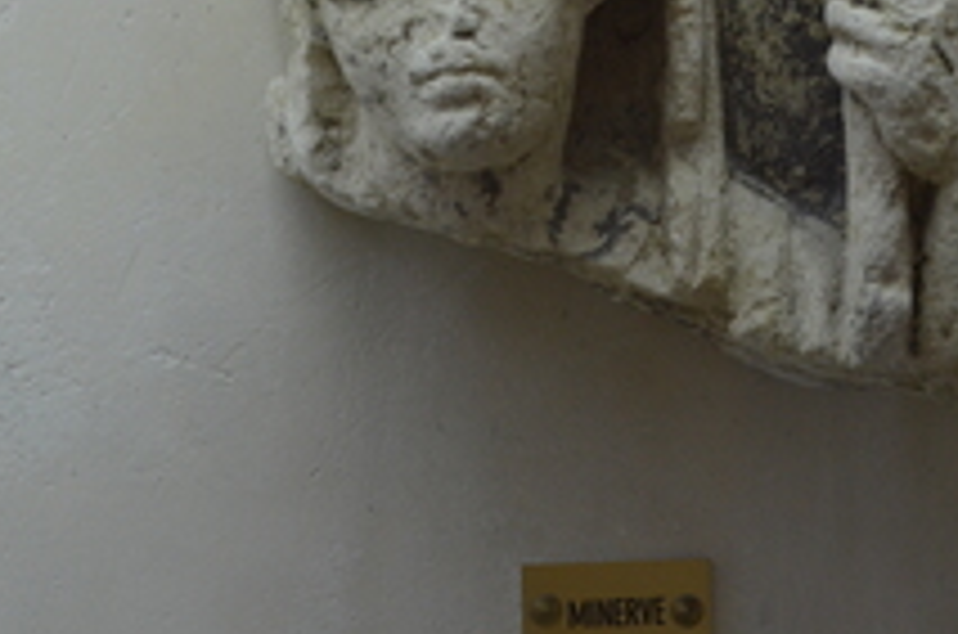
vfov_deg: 6.3
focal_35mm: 217
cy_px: 47
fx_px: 5762
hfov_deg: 9.5
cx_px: 522
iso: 1000
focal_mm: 70
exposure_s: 1/250
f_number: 5.3
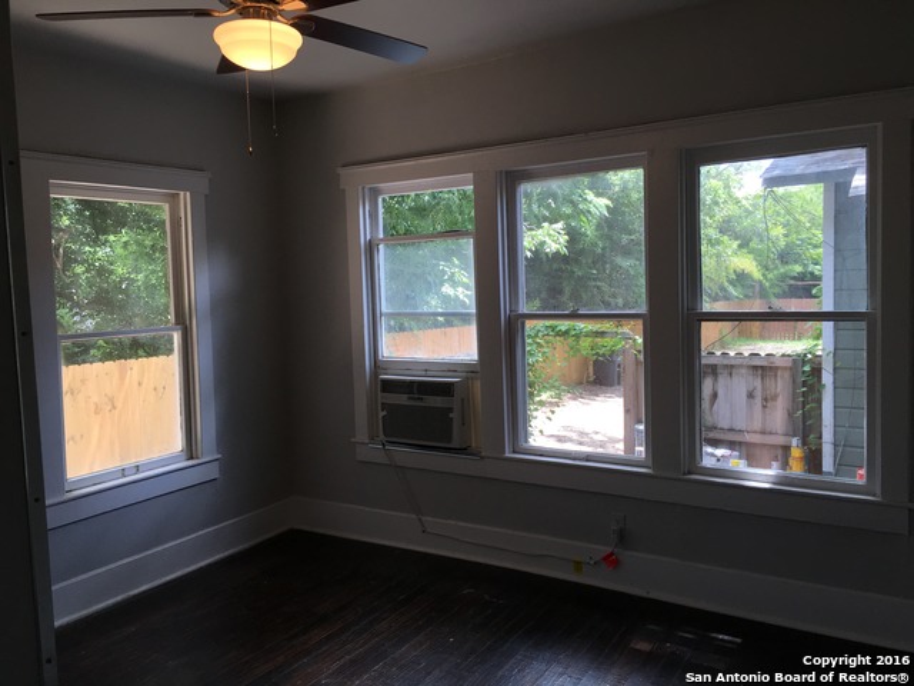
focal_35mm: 29
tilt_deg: -2.3
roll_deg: +1.4
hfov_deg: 61.7
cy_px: 343
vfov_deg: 48.2
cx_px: 457
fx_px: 766
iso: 40
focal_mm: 4.15
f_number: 2.2
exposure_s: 1/120
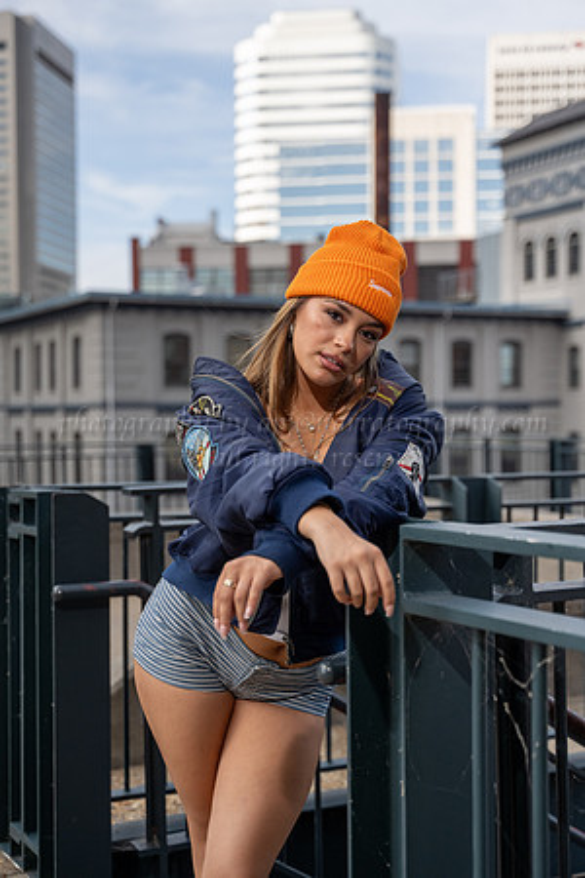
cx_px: 292
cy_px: 439
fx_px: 1219
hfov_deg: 27.0
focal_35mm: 50
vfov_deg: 39.6
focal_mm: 50
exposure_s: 1/5000
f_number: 2.8
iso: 400
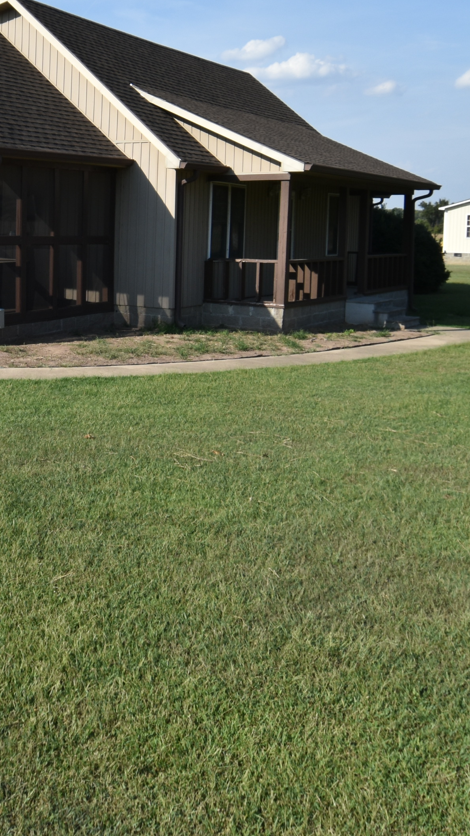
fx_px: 887
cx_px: 41
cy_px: 278
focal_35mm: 40
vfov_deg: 49.6
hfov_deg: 28.5
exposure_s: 1/400
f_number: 9
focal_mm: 12
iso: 200
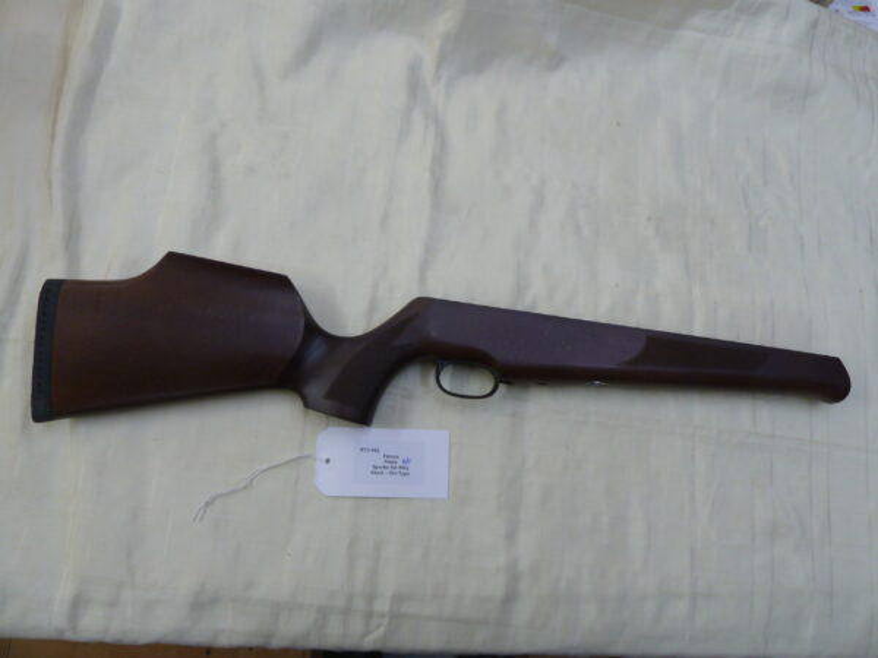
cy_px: 329
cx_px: 439
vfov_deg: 54.9
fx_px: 634
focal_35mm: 25
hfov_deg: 69.4
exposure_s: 1/30
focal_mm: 4.1
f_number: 3.3
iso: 160
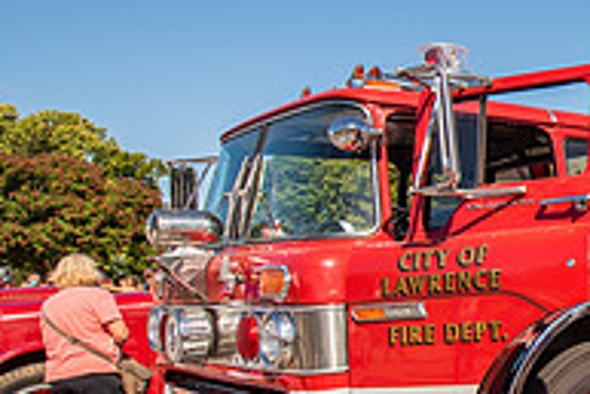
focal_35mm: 43
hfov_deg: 29.8
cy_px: 212
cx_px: 857
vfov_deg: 31.2
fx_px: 705
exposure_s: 1/800
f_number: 5.6
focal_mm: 14
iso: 100
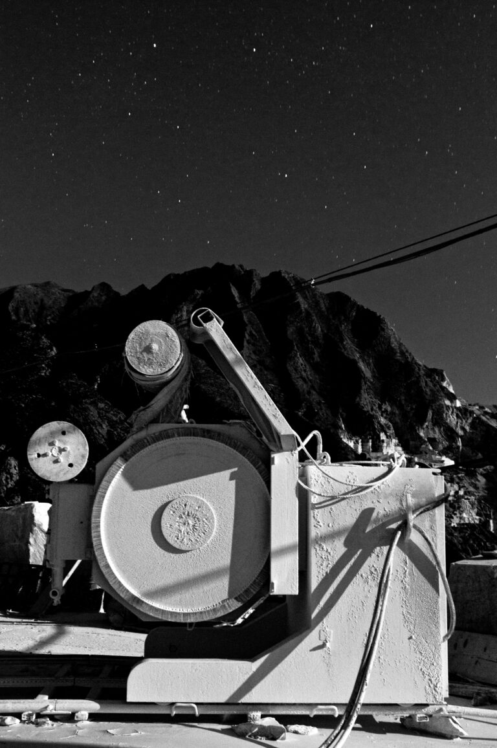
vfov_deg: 46.4
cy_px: 374
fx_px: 872
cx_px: 248
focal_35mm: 42
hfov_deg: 31.8
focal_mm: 28
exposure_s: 30
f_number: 5.6
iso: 320
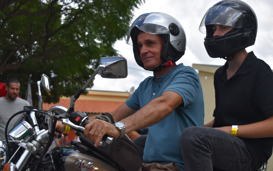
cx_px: 137
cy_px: 81
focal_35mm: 62
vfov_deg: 21.0
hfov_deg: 33.0
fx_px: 461
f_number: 5.6
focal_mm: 40
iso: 400
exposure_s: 1/1600
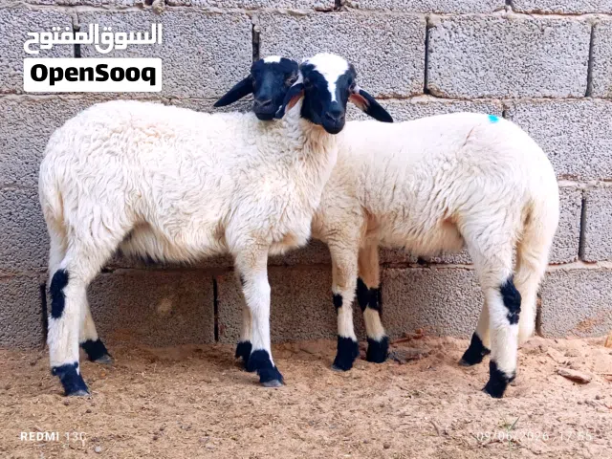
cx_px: 306
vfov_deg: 30.3
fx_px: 849
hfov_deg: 39.7
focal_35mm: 48
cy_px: 230
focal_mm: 4.22
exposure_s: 1/100
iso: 232
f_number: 1.8
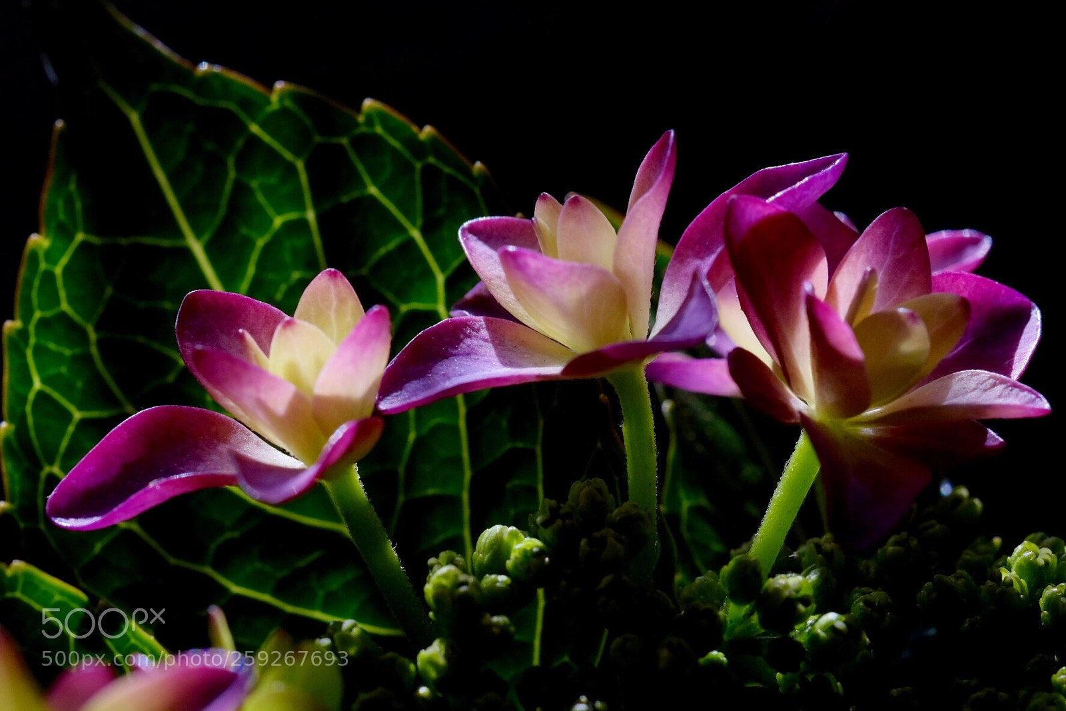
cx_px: 533
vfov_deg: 15.2
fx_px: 2665
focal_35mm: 90
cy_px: 356
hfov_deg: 22.6
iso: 1000
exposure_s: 1/200
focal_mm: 60
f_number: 9
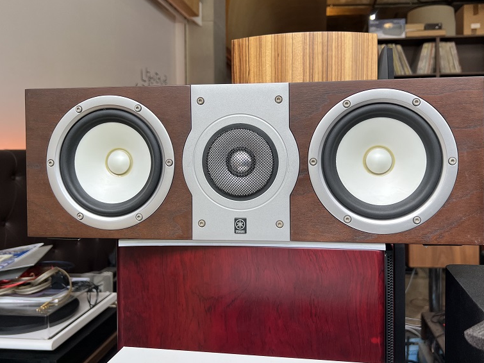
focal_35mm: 31
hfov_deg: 58.2
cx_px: 266
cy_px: 159
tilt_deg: -2.0
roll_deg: +0.5
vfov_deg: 45.3
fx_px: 433
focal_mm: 5.7
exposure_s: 1/120
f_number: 1.5
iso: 40
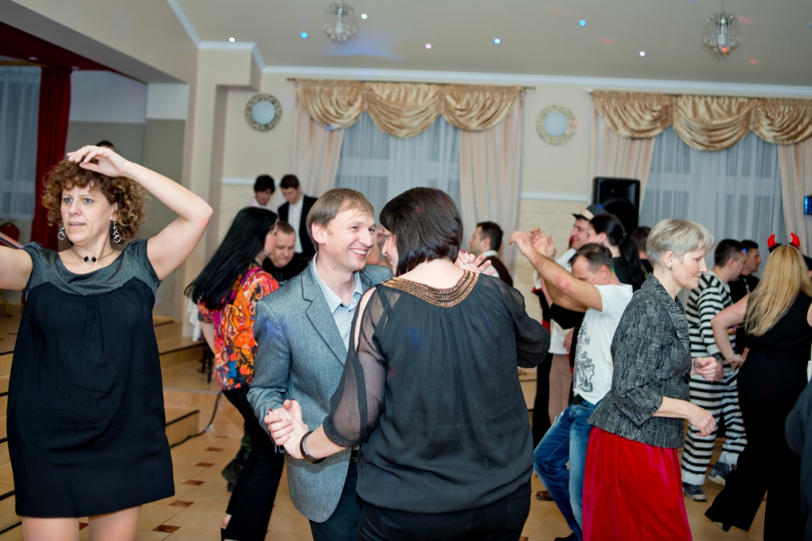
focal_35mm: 35
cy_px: 270
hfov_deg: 54.4
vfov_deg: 37.9
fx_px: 790
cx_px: 406
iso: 400
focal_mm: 35
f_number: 2.8
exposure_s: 1/320
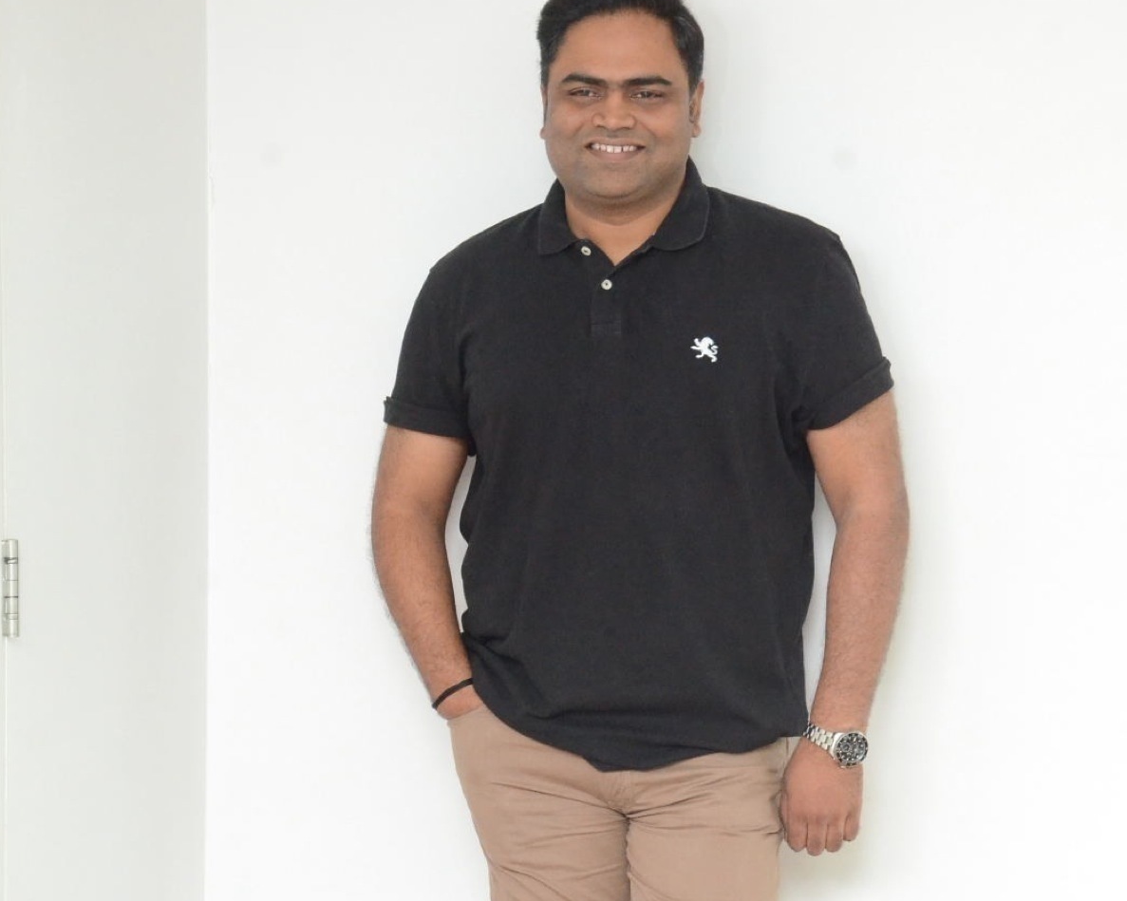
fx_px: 3435
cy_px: 755
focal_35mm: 103
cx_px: 562
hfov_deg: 18.6
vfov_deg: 14.8
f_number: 7.1
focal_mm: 48
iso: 5000
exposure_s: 1/125
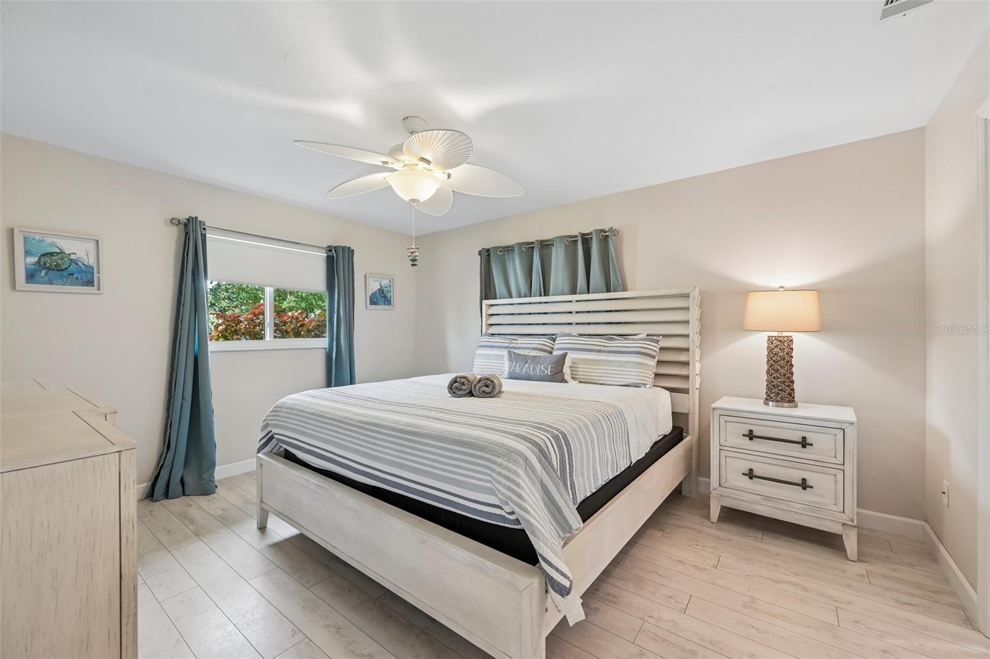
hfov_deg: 104.3
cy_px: 330
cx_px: 495
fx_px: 385
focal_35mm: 14
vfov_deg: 81.2
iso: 400
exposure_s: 1/6
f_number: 8
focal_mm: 14
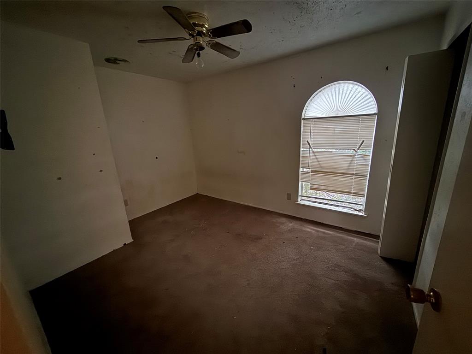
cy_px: 177
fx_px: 191
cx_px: 236
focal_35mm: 14
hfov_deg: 102.1
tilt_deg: -14.3
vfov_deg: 85.7
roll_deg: +2.9
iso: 1600
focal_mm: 2.22
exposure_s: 1/12
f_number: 2.2
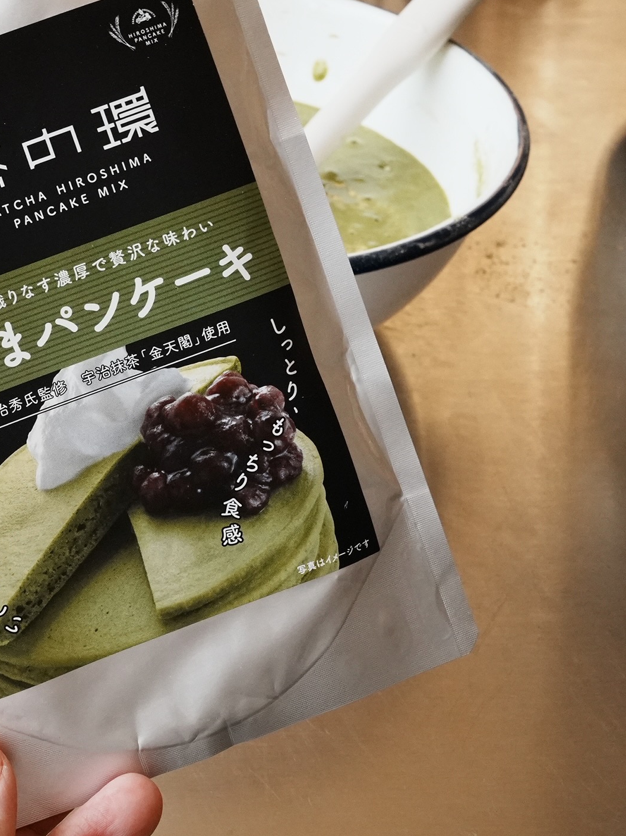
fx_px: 1544
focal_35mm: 64
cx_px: -2
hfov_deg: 22.1
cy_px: 420
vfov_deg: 30.3
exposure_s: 1/50
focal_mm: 44
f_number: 16
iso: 8000
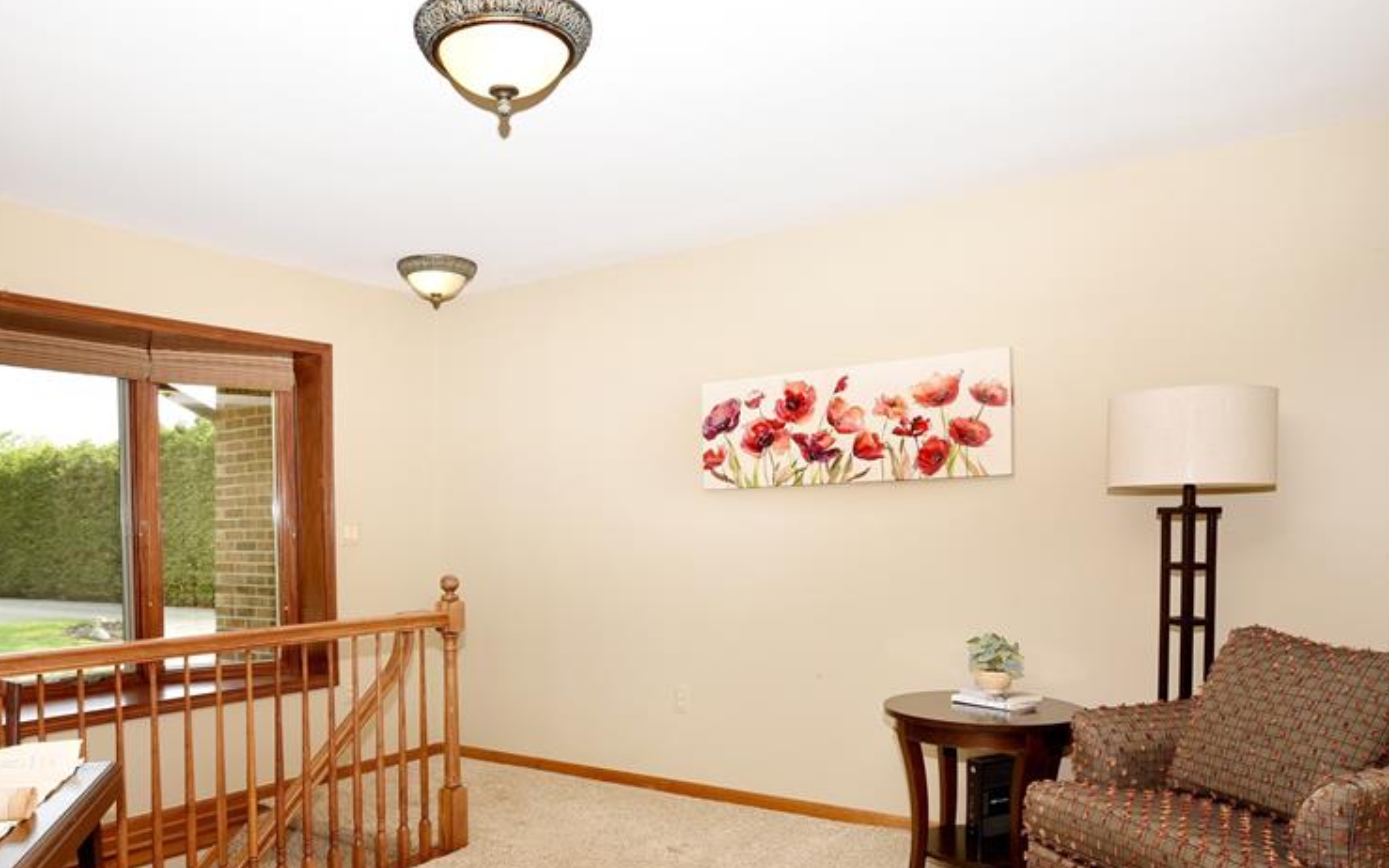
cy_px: 589
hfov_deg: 73.8
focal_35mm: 24
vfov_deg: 50.0
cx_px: 543
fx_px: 909
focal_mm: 17
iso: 320
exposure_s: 1/60
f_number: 8
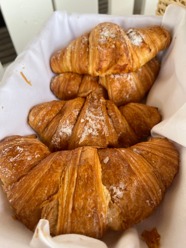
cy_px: 124
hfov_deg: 53.1
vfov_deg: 67.3
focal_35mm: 26
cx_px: 93
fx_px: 186
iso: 50
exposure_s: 1/121
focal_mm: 5.7
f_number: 1.5
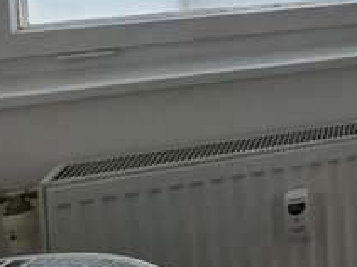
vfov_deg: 17.9
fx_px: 763
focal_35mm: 74
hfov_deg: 15.4
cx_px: 843
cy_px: -128
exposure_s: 1/100
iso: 50
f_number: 1.9
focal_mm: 2.2
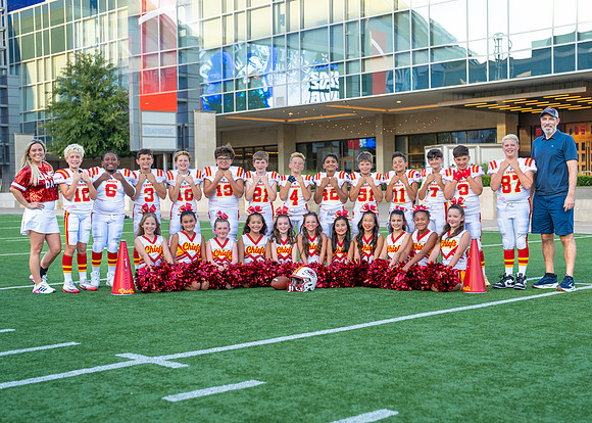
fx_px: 944
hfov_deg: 34.8
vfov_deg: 25.2
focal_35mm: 56
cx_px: 300
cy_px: 222
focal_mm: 50
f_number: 2.8
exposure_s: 1/640
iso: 400
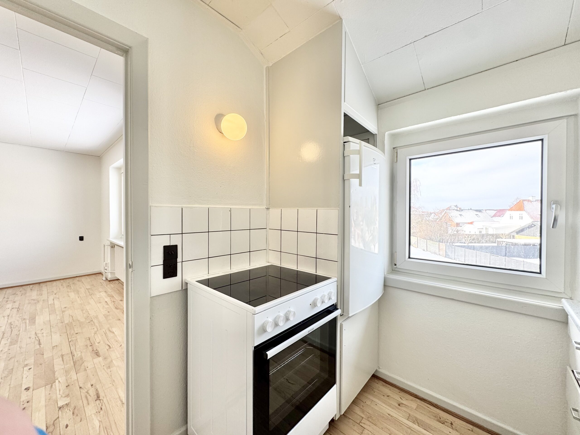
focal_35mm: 14
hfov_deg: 102.1
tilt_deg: -0.9
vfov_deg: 85.7
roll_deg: +0.0
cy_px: 218
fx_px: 235
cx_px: 290
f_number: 2.2
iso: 40
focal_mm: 2.22
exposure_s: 1/105
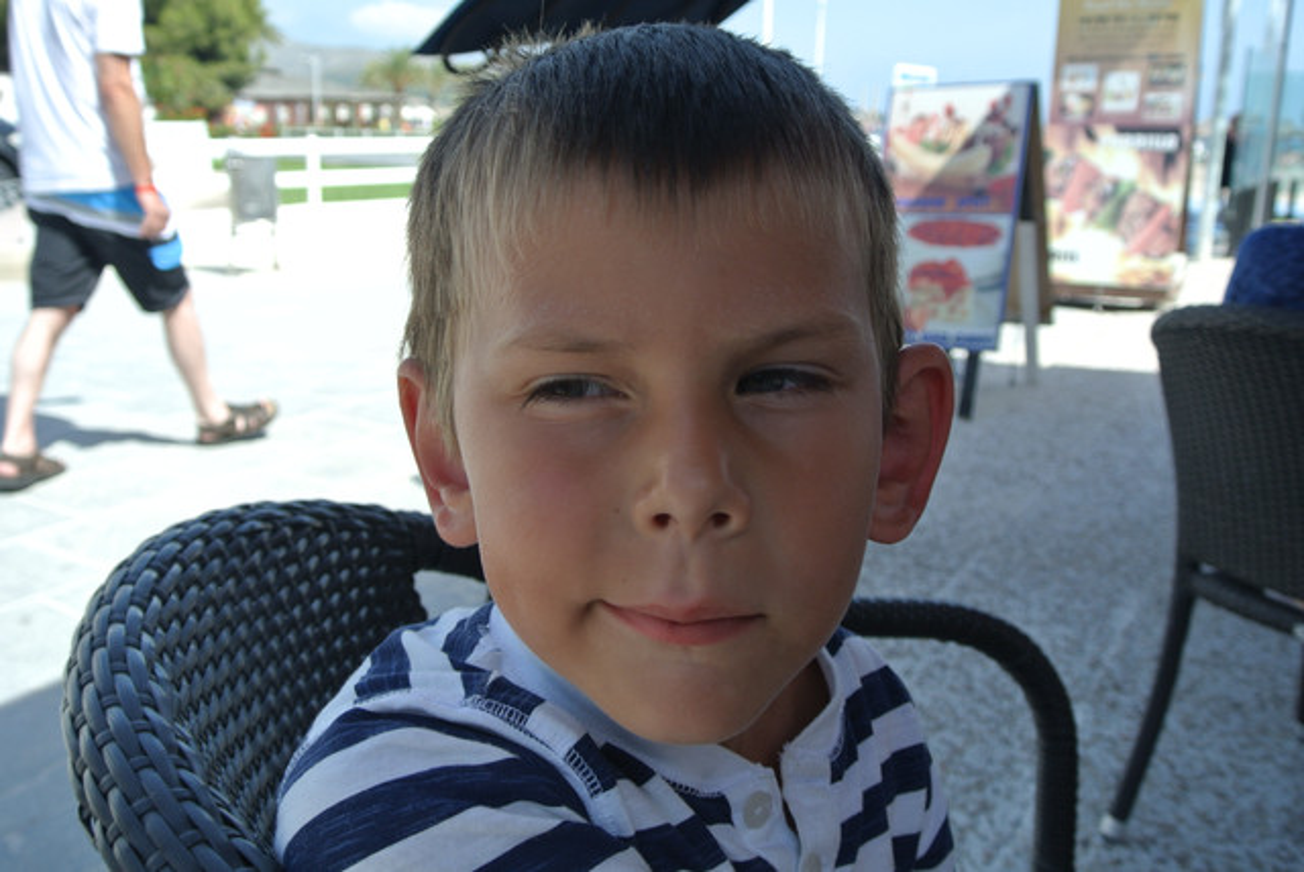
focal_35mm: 34
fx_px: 1233
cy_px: 436
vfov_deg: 39.0
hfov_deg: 55.8
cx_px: 652
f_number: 3.8
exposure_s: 1/500
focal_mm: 12.7
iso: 100
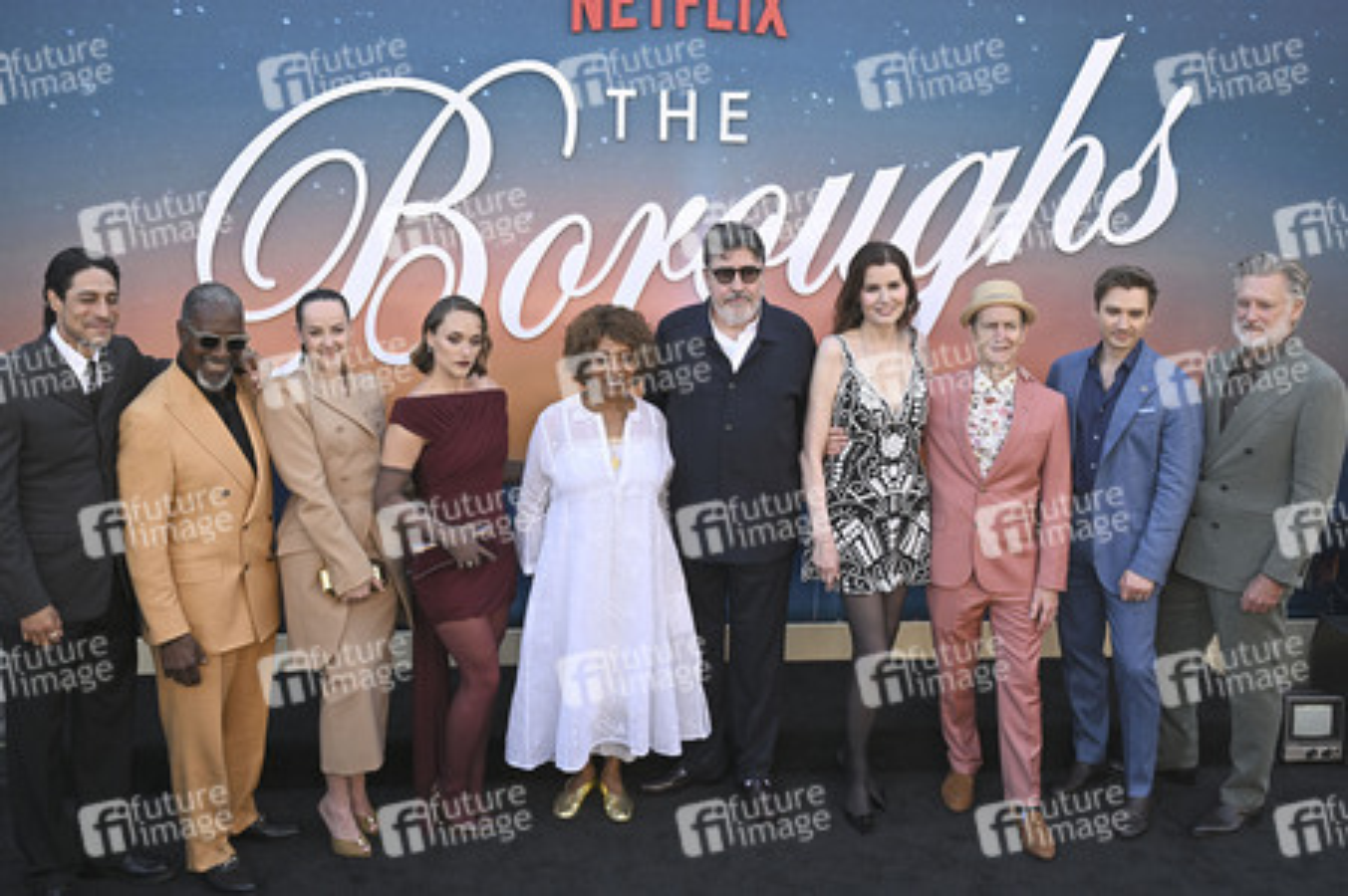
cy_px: 448
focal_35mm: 35
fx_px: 1310
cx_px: 674
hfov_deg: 54.5
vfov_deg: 37.8
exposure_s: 1/320
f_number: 7.1
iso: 800
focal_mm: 35
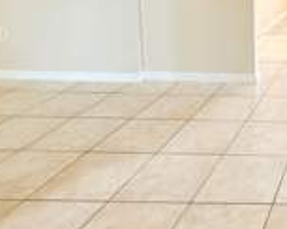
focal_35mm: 43
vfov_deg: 31.6
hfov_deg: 32.1
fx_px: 365
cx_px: 377
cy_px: -11
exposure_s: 1/120
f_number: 2.2
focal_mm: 2.22
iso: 320
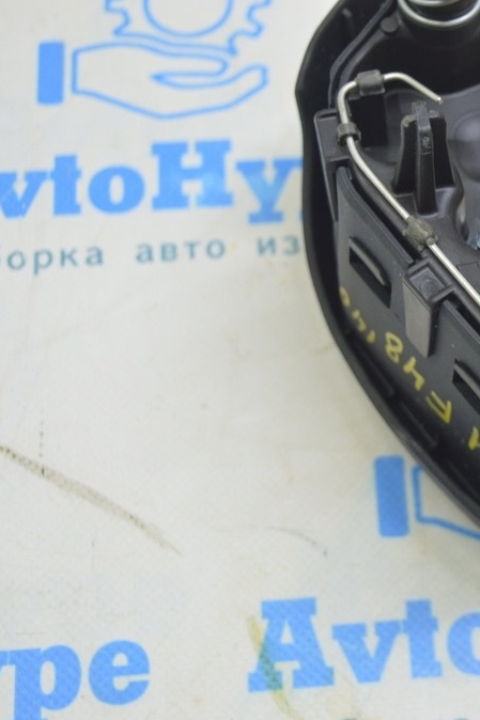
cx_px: 494
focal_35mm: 82
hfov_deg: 16.3
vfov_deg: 24.8
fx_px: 1641
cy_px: 362
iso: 400
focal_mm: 36
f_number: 5.6
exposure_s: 1/20
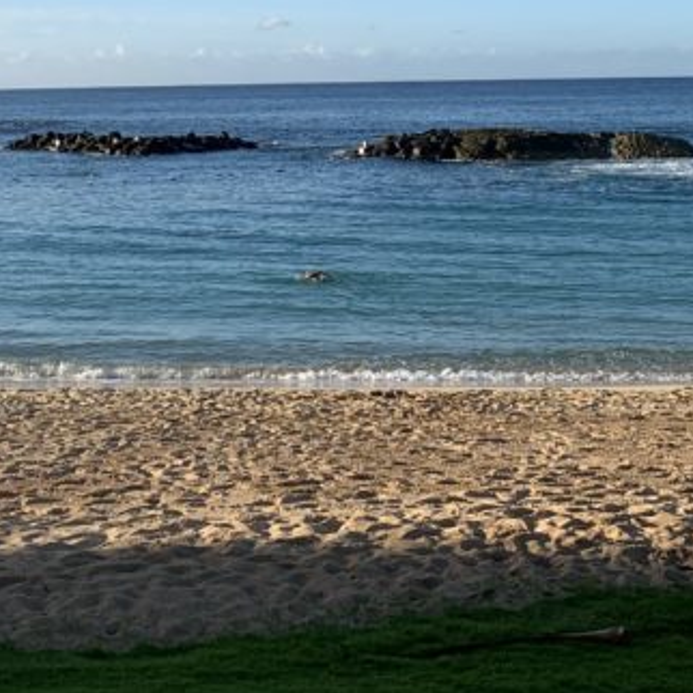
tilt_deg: +4.7
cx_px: 288
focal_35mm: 73
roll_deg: +0.0
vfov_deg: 22.7
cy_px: -4
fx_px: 1653
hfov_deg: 23.6
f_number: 1.8
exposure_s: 1/2160
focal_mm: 4.25
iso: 25
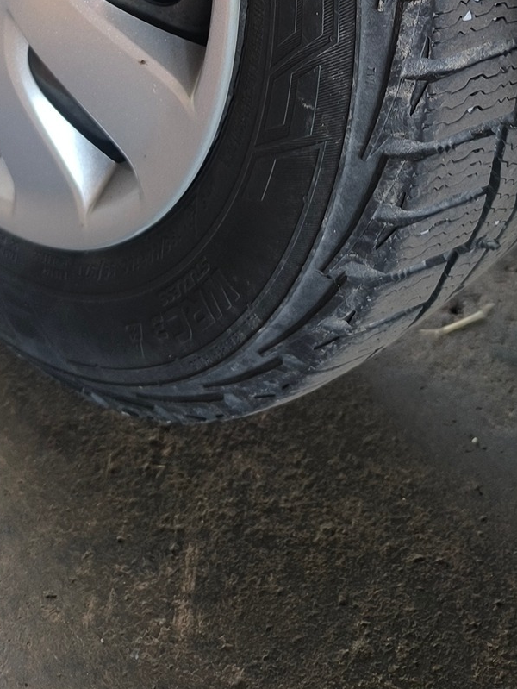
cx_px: 225
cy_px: -164
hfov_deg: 25.2
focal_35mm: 58
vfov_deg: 28.4
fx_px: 1154
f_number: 1.65
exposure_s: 1/50
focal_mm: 6.14
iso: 500
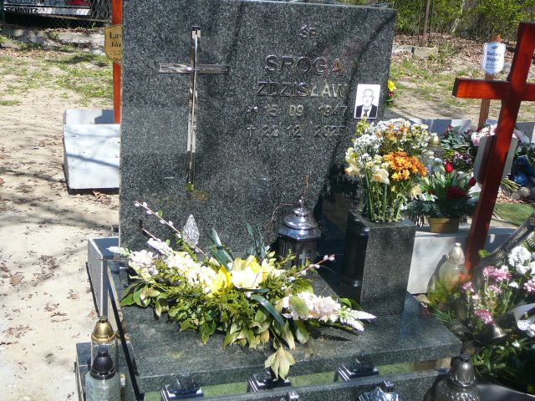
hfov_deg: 40.4
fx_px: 726
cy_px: 200
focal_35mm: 47
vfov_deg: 30.9
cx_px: 268
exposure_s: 1/640
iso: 80
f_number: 3.3
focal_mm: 7
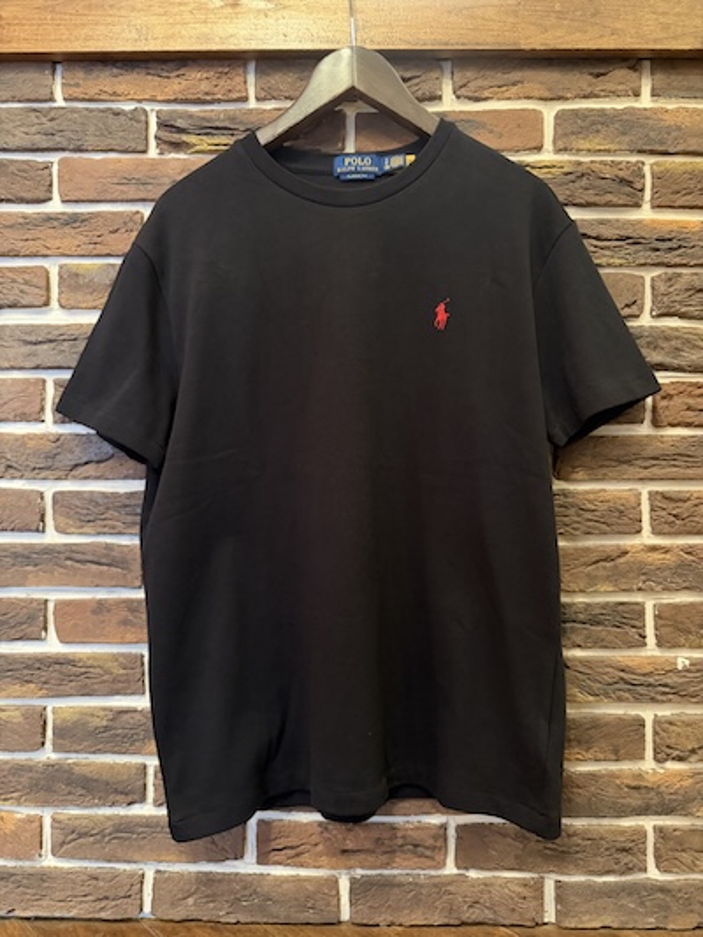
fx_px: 650
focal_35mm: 24
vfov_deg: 71.6
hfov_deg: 56.8
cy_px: 468
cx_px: 352
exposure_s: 1/30
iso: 1000
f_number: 1.78
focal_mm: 6.76
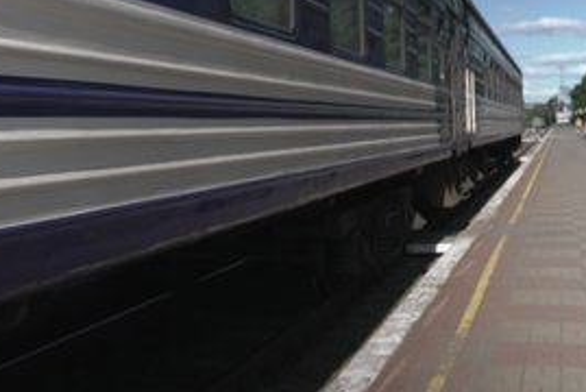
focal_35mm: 52
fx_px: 847
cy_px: 108
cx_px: 298
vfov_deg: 25.8
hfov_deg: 38.1
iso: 800
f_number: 6.3
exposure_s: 1/25
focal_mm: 35
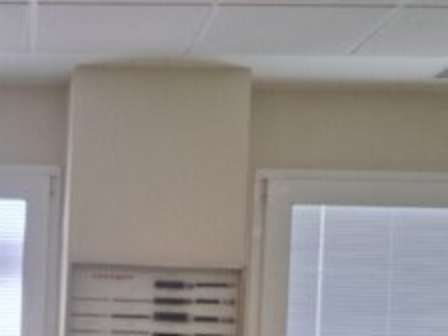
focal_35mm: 82
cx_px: -94
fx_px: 1061
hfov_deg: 22.0
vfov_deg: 17.3
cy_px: 384
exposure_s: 1/100
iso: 100
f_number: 1.8
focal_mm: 5.54
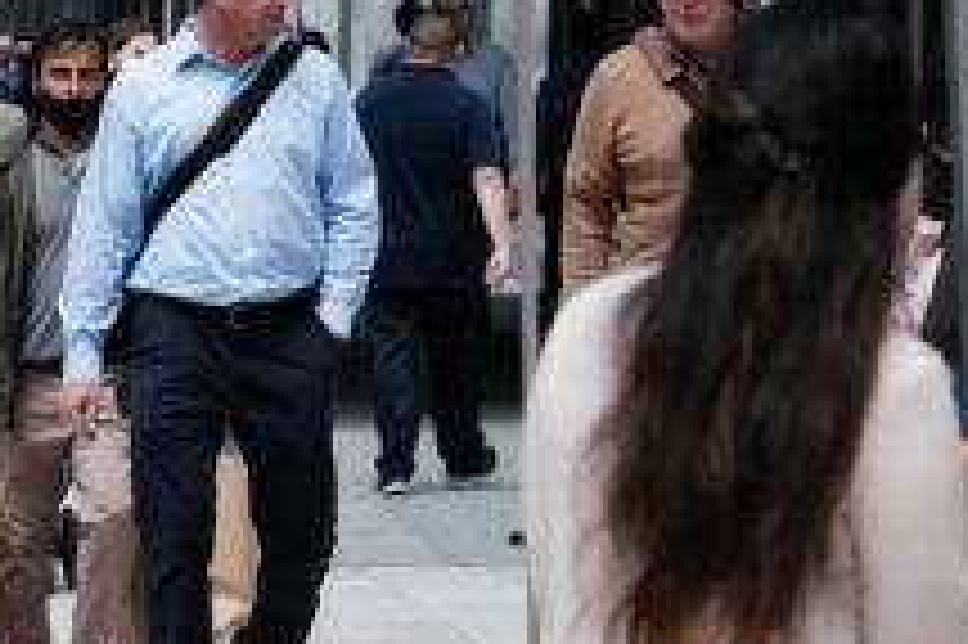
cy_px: 77
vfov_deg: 4.0
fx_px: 9269
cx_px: -14
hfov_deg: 6.0
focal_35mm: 345
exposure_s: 1/170
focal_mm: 110.3
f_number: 5.6
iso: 160
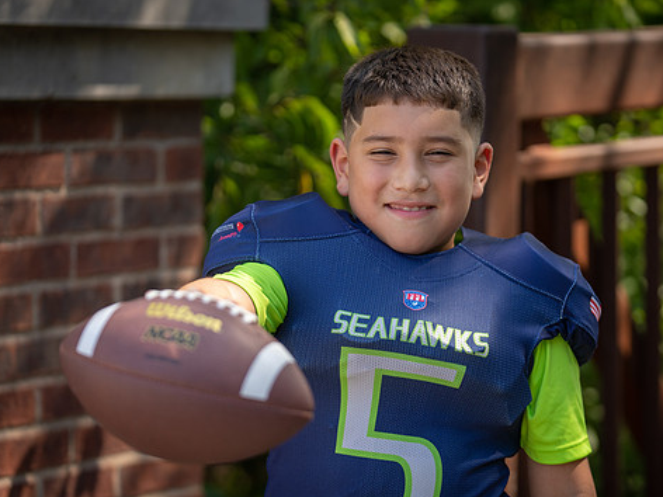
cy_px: 267
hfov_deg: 16.8
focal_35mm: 117
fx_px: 2241
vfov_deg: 12.7
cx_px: 399
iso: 100
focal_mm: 99
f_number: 2.8
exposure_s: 1/320
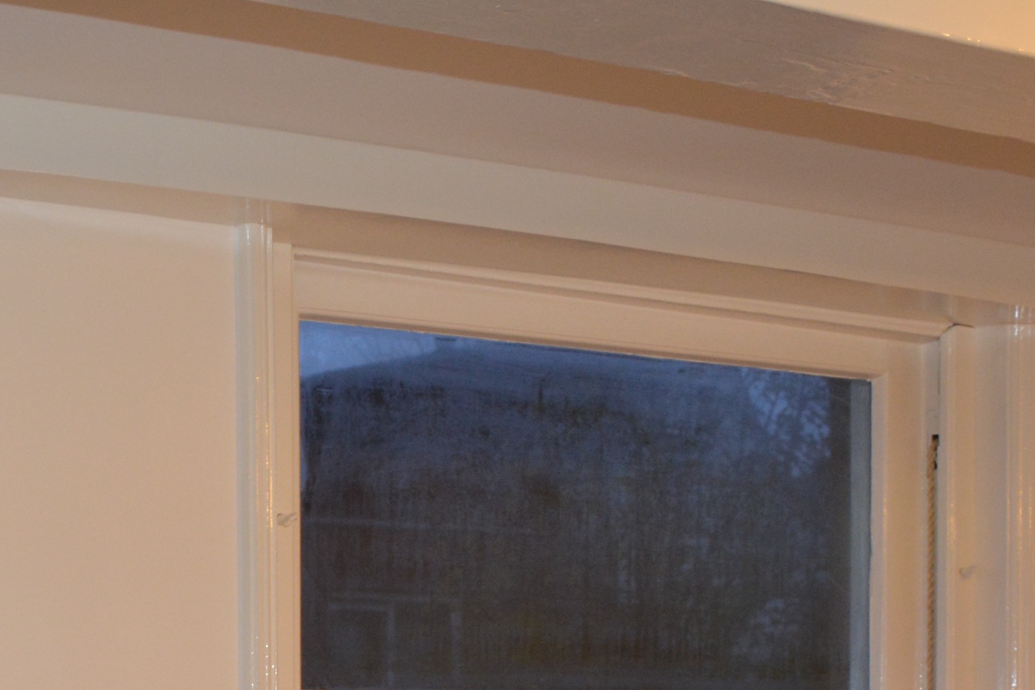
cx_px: -159
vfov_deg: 14.2
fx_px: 2645
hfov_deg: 20.9
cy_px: 910
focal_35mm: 92
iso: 640
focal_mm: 18
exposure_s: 1/60
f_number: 3.5
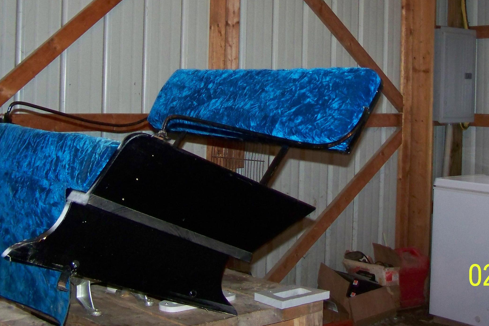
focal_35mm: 57
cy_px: 79
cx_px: 295
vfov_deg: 23.5
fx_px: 774
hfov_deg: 34.9
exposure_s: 1/30
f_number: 2.8
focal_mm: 6.3
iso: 200
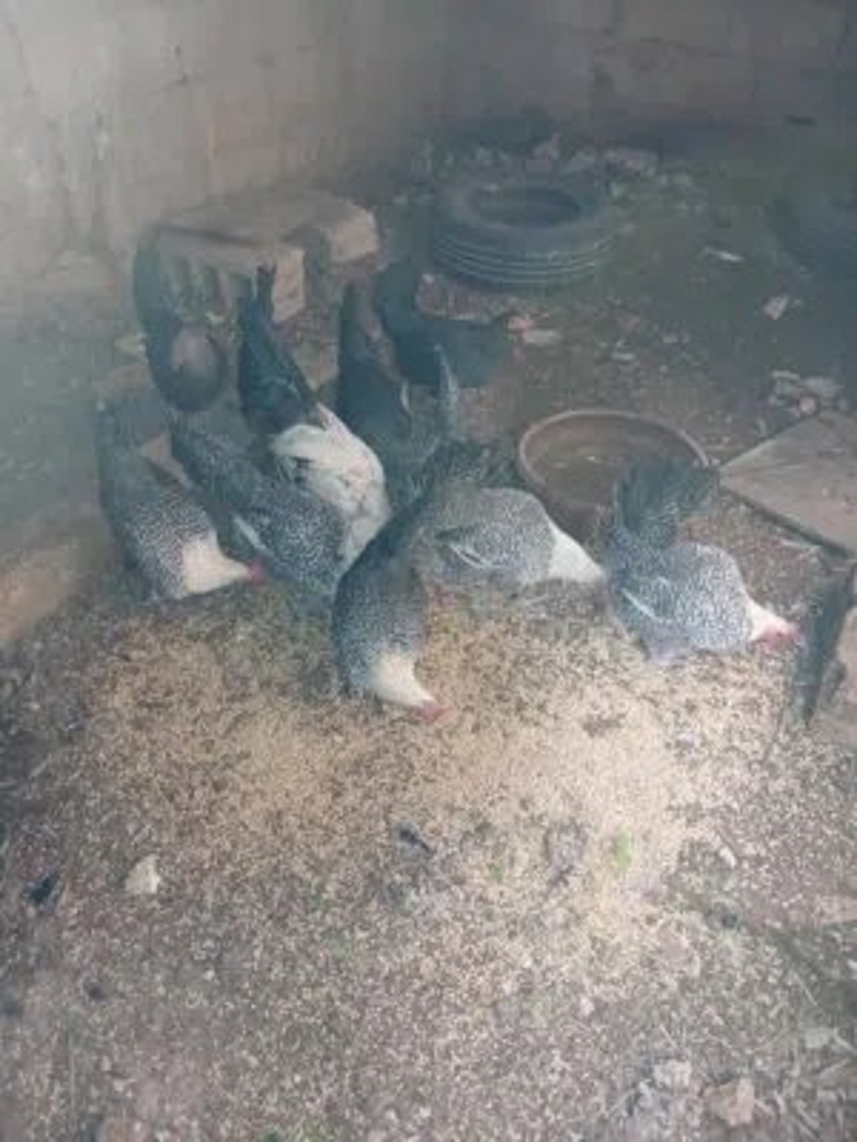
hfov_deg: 51.4
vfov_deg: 65.3
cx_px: 428
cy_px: 571
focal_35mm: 27
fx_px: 891
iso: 320
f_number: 1.8
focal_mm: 3.98
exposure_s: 1/33.3
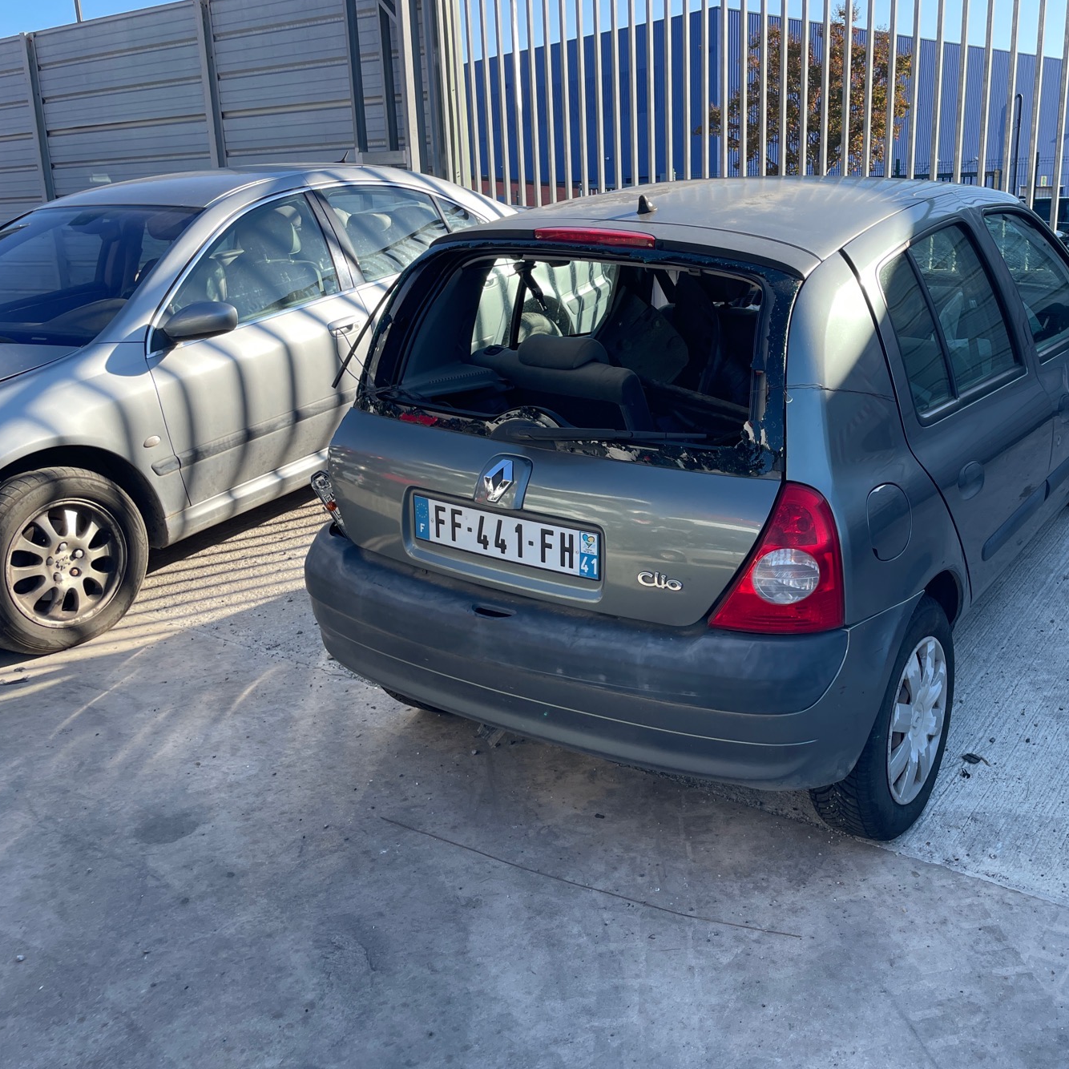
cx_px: 688
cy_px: 533
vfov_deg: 52.5
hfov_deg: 51.8
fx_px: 1083
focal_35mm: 31
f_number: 1.6
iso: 32
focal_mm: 4.2
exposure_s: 1/678
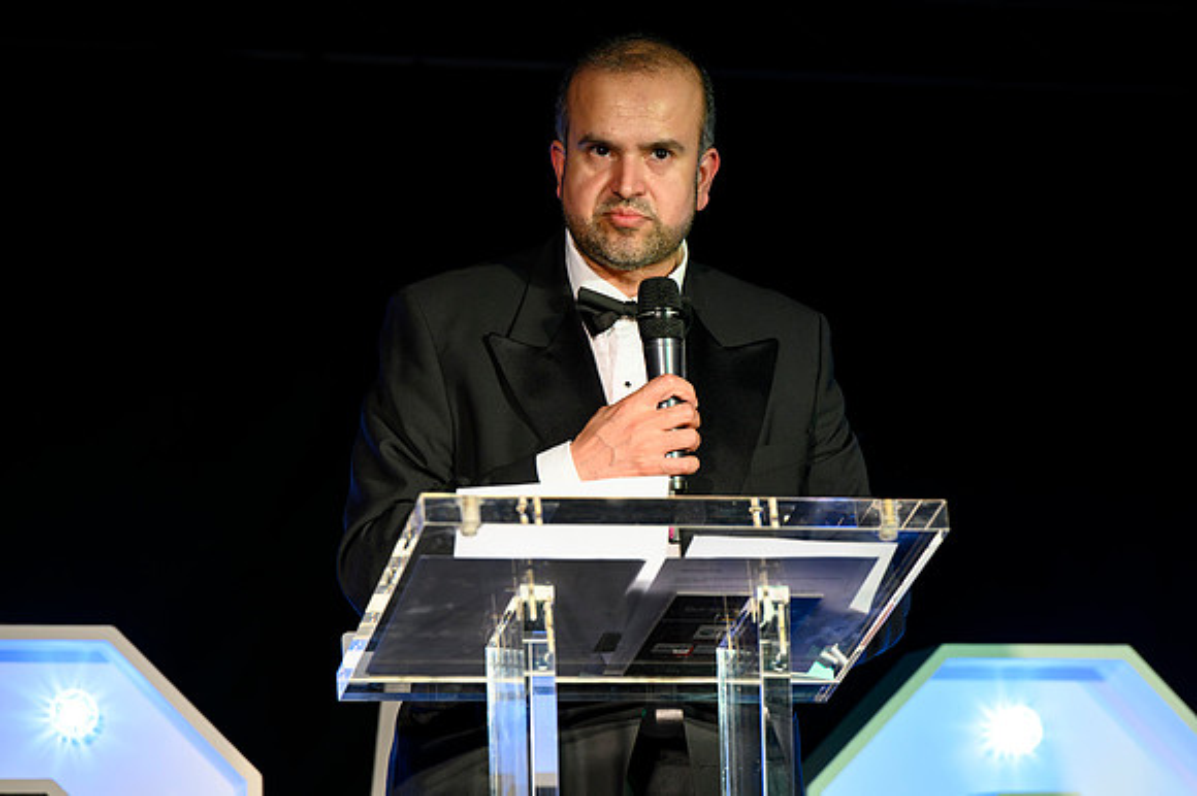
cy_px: 347
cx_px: 676
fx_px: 4690
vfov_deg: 9.7
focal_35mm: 141
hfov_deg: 14.5
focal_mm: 125
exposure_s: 1/200
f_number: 4
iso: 2200
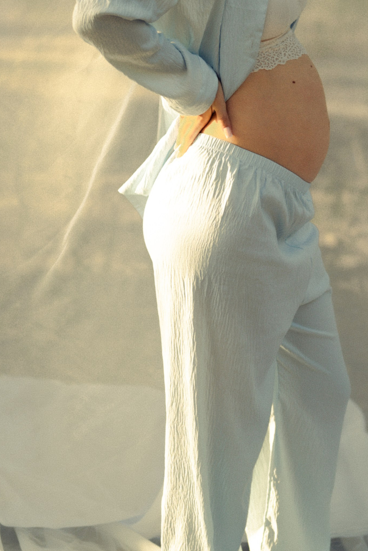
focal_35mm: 100
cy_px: 123
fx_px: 1532
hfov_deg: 13.6
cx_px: 296
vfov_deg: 20.2
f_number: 1.8
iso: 100
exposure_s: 1/200
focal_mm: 50
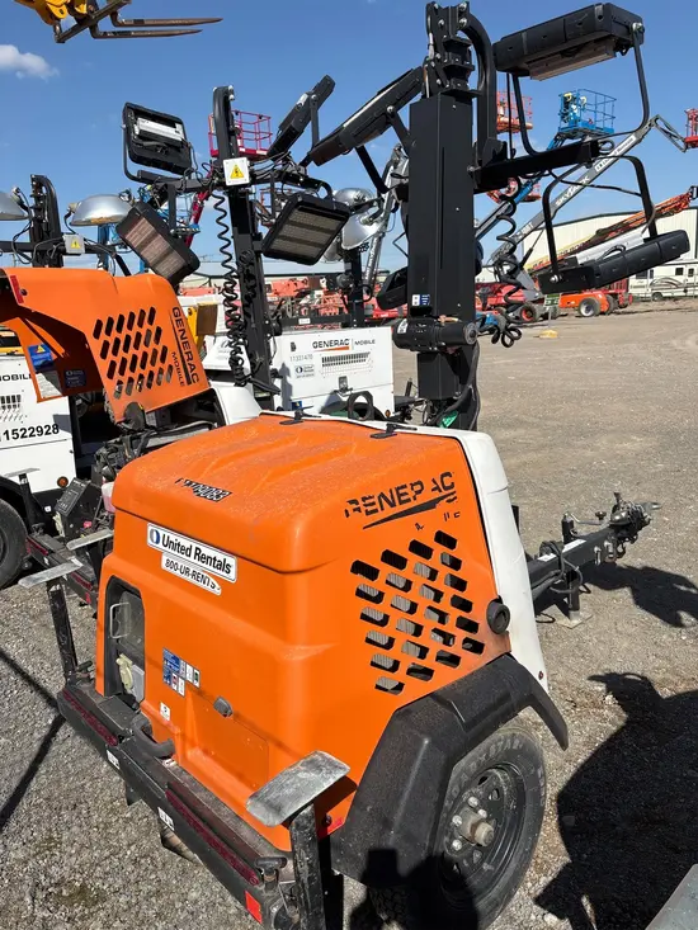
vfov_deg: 67.3
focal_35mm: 26
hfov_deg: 53.1
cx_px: 349
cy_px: 465
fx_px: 699
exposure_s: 1/4630
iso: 50
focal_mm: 5.96
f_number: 1.6
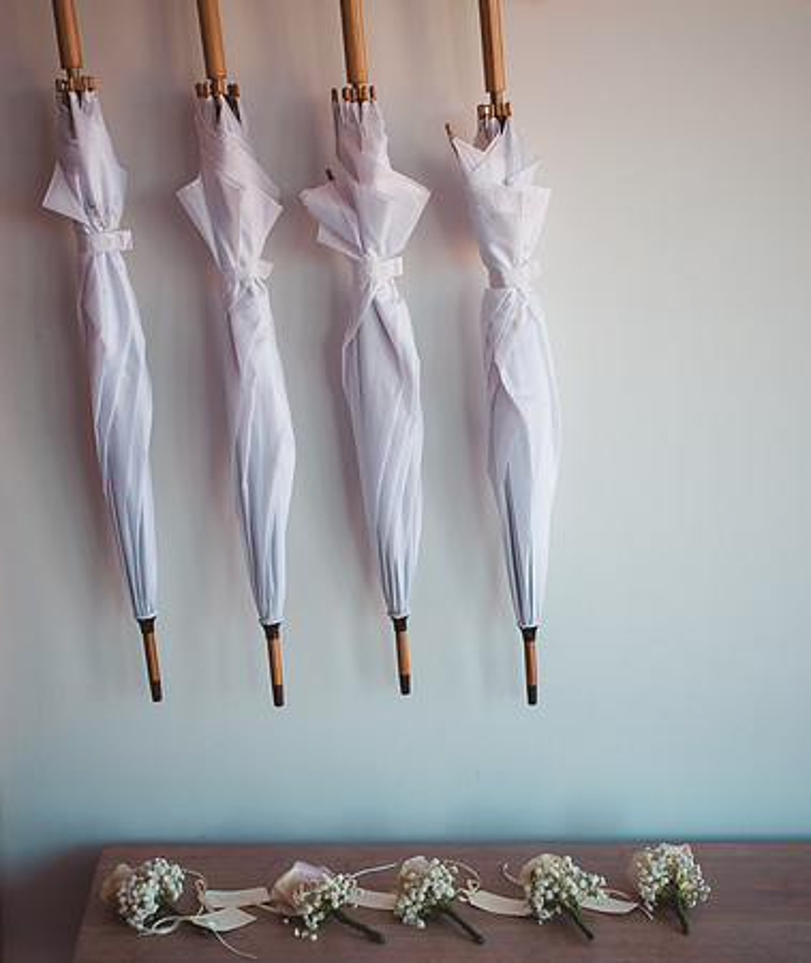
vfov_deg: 34.5
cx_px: 408
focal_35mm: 53
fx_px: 1549
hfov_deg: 29.3
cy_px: 522
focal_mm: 35
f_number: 3.2
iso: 160
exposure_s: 1/160
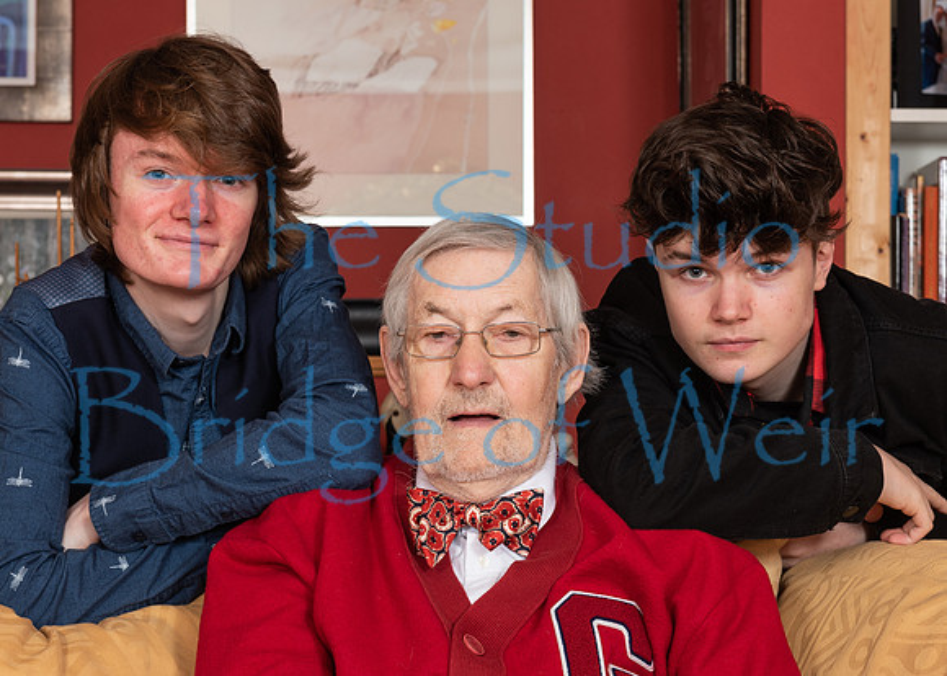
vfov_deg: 14.8
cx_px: 554
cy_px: 429
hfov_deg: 20.7
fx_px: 2591
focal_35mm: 96
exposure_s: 1/160
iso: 100
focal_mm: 62
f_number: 8
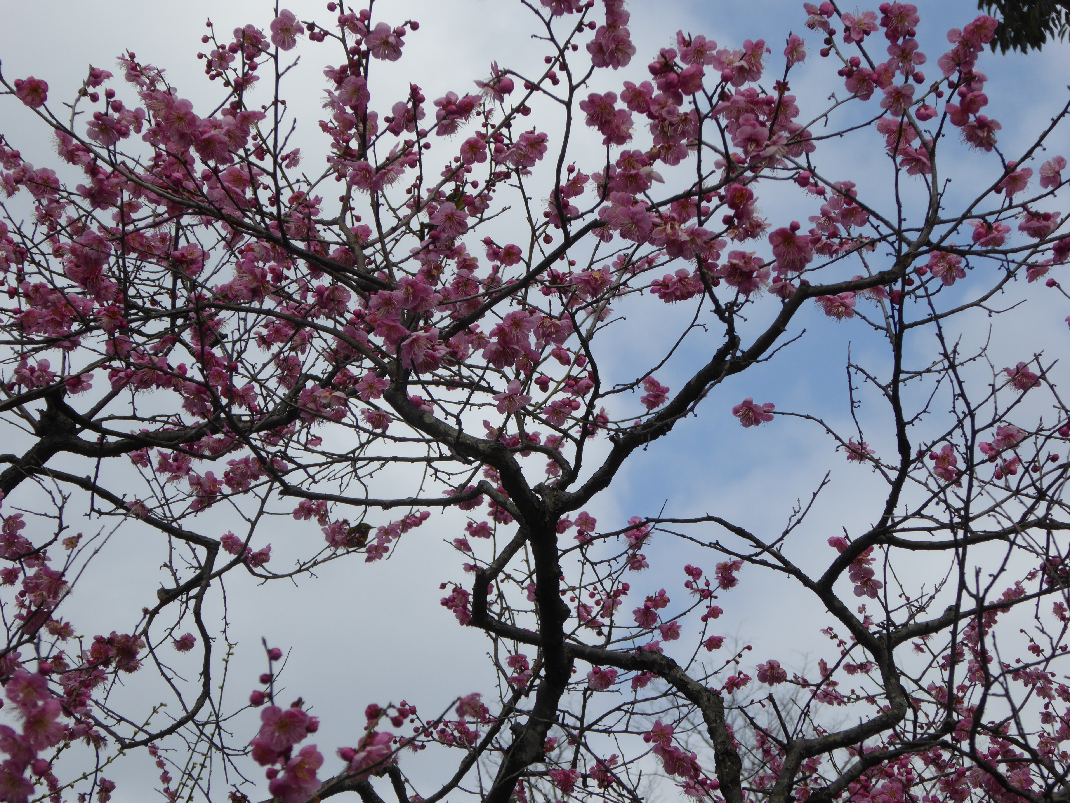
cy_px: 402
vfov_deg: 11.0
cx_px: 535
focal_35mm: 135
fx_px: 4173
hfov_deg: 14.6
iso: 100
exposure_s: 1/640
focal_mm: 24.2
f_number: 5.3
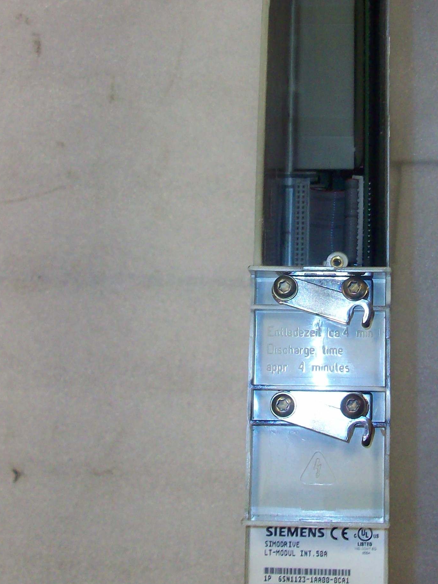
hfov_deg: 25.4
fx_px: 962
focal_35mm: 57
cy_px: 208
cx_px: 329
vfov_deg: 33.6
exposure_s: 1/60
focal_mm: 5.7
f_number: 2.8
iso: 160
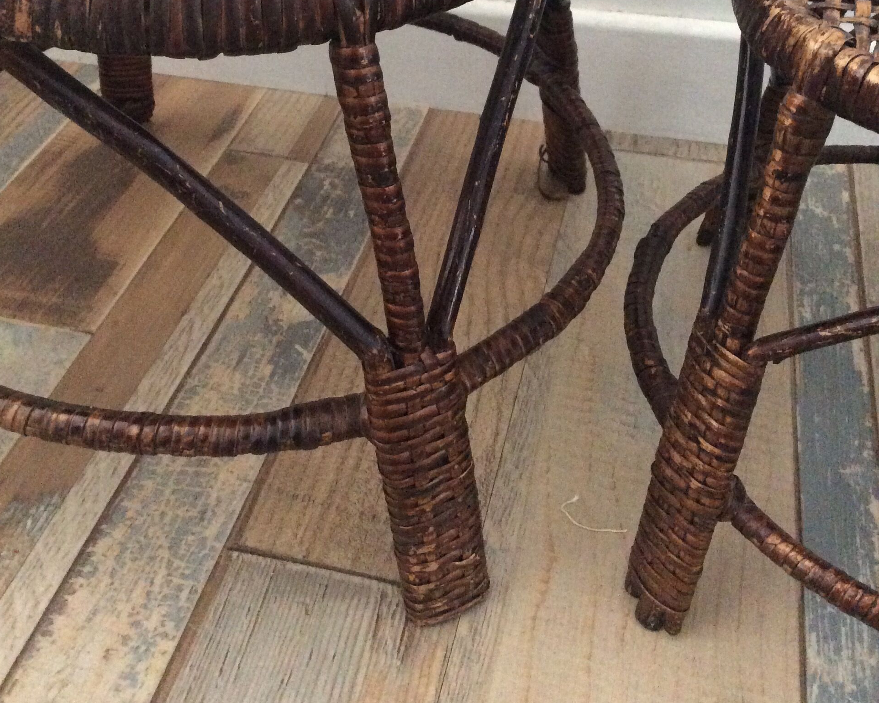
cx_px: 439
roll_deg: +0.7
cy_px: 162
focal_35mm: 42
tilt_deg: -35.3
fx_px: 1093
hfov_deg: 43.8
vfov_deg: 34.8
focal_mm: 3.3
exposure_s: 1/17
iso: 400
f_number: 2.4
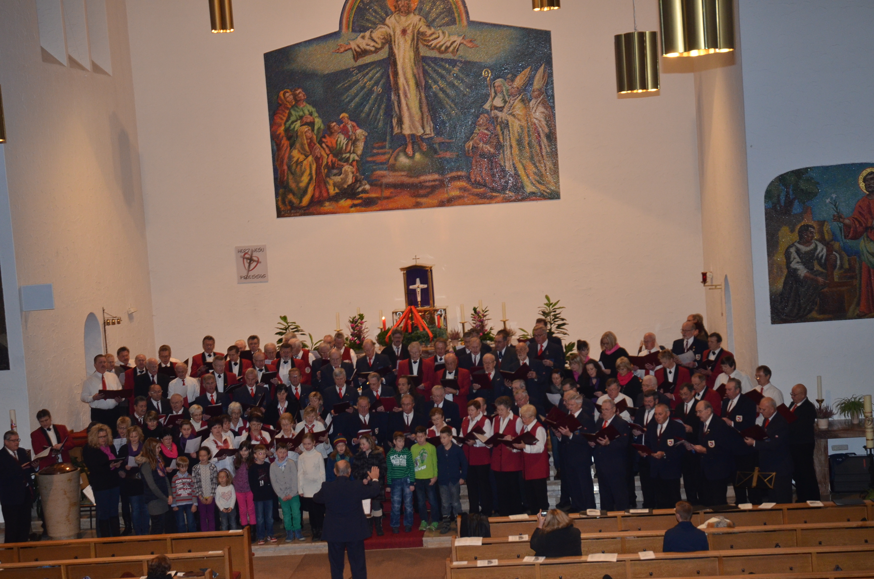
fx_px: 1599
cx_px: 437
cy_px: 290
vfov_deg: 20.5
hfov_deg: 30.6
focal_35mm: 66
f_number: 4.2
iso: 800
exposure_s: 1/60
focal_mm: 44
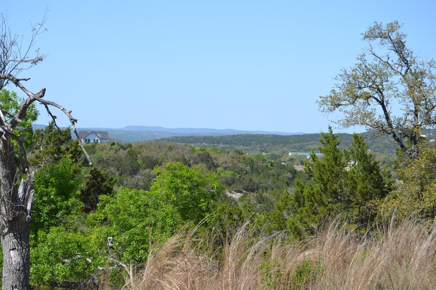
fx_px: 1011
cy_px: 144
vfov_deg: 16.4
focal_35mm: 84
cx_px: 218
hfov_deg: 24.3
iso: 100
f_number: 8
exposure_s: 1/250
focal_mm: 55
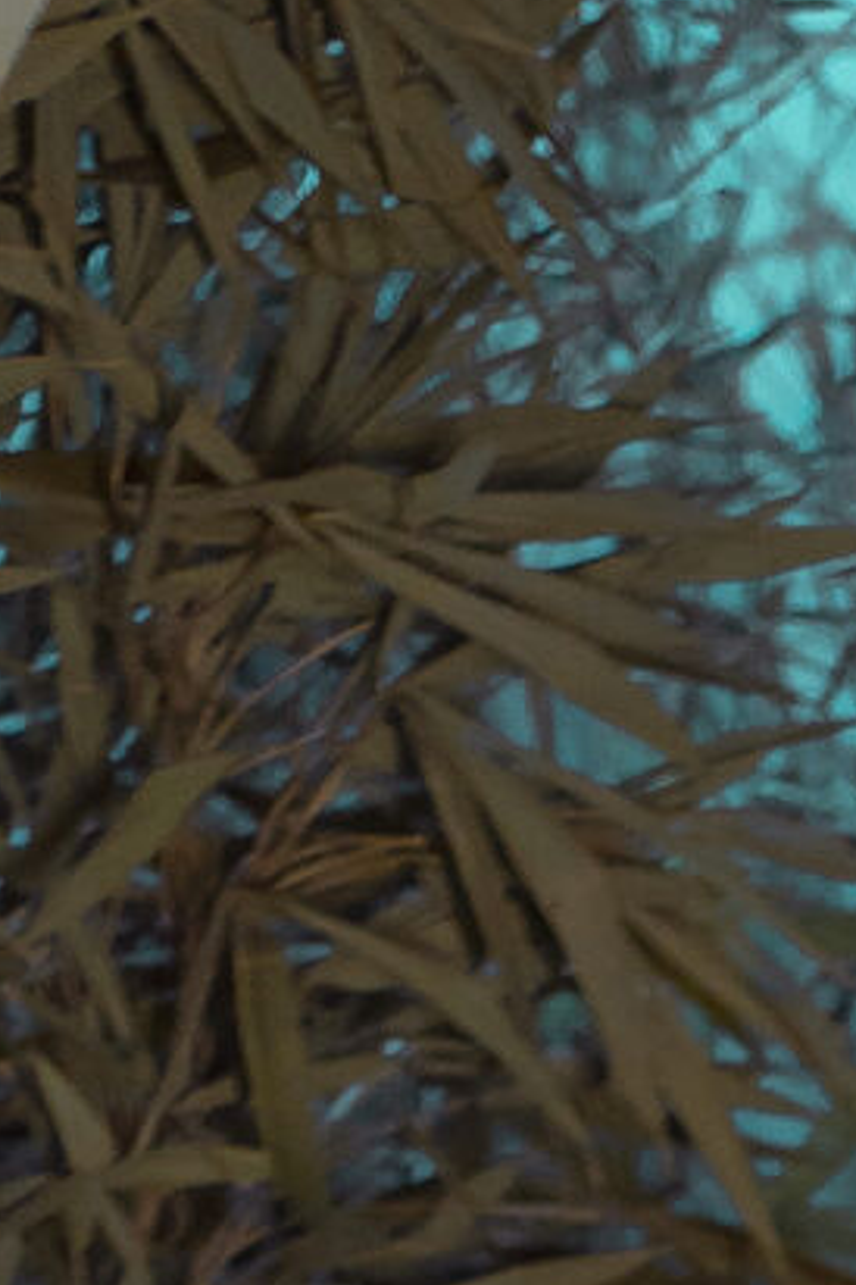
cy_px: 4096
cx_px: 2312
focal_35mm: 230
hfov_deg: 5.7
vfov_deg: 7.6
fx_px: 8203
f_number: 3.5
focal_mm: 35
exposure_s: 1/60
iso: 640
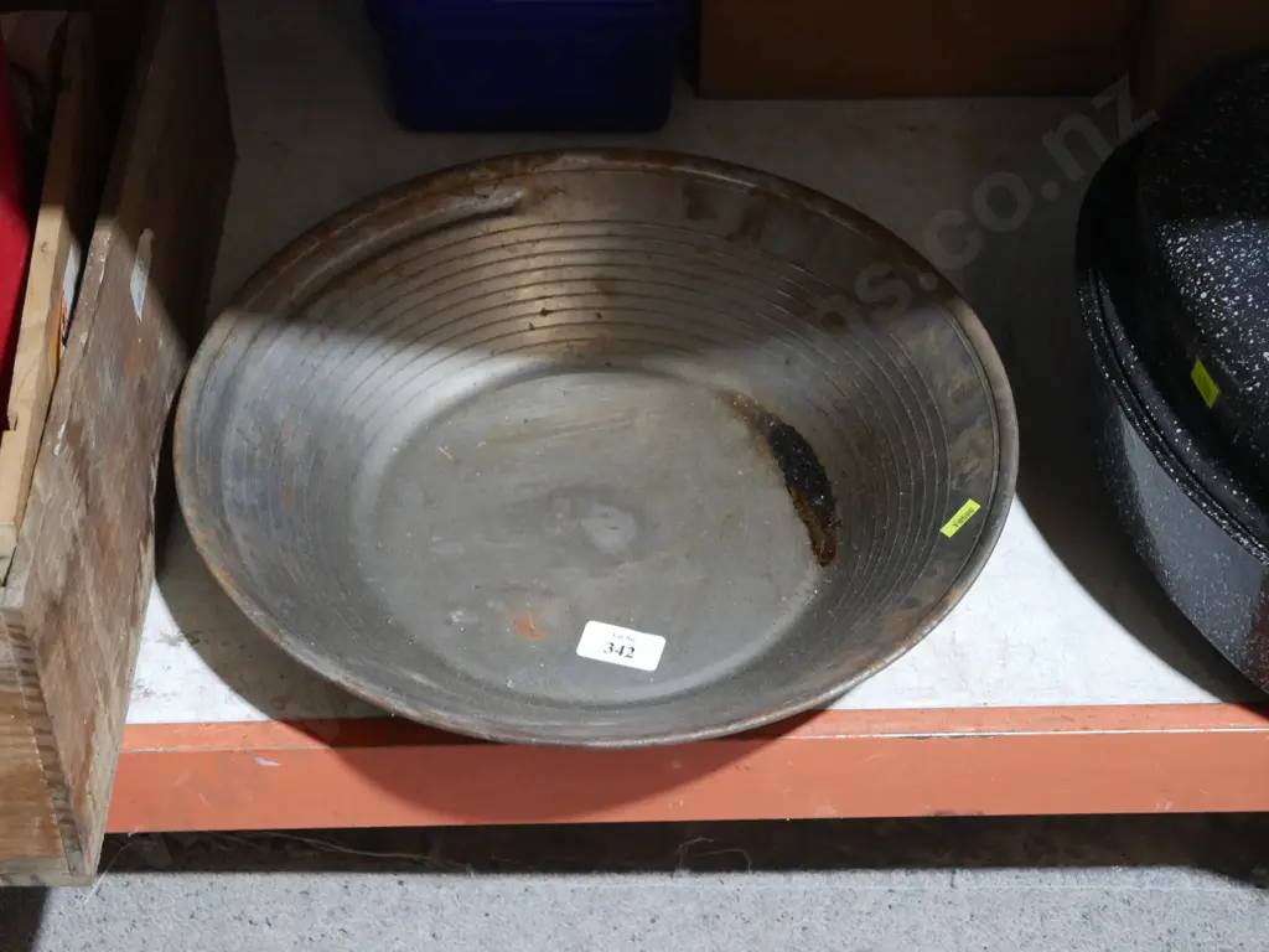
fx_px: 2493
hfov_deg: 28.6
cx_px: 634
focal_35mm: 68
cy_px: 476
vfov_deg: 21.6
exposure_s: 1/80
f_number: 5.4
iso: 2500
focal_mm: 34
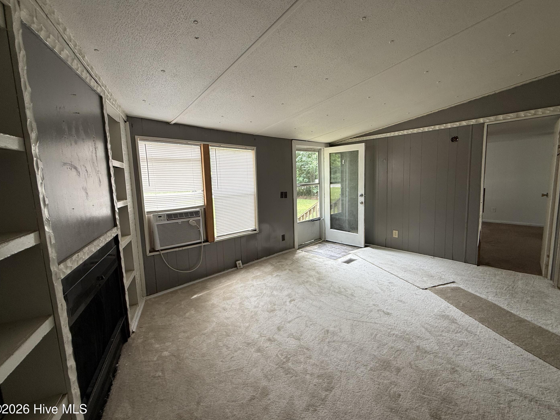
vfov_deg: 81.7
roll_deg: +2.7
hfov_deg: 98.1
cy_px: 205
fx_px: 243
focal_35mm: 15
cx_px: 291
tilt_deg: -3.3
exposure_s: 1/99
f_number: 2.2
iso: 50
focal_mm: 2.22
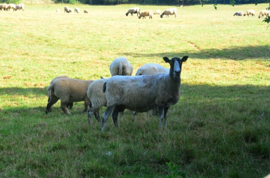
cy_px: 89
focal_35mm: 158
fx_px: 1178
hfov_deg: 13.1
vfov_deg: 8.7
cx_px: 135
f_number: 22
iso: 1250
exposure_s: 1/100
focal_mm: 105
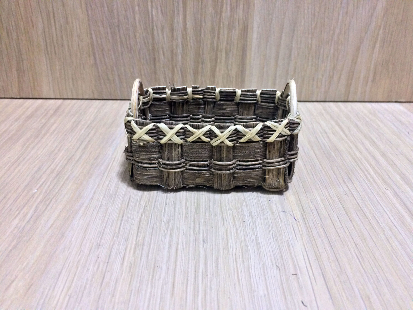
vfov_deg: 48.2
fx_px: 346
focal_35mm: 29
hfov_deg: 61.7
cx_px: 206
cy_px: 155
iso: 250
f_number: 2.2
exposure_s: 1/33
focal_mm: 4.15
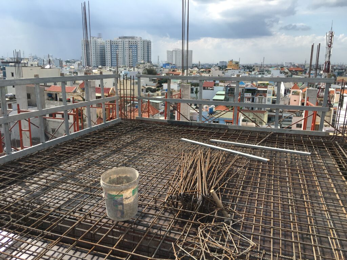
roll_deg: -0.7
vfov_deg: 48.2
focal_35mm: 29
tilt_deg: -12.1
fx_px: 291
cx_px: 174
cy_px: 130
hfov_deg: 61.7
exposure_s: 1/1202
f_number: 2.2
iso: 25
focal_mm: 4.15
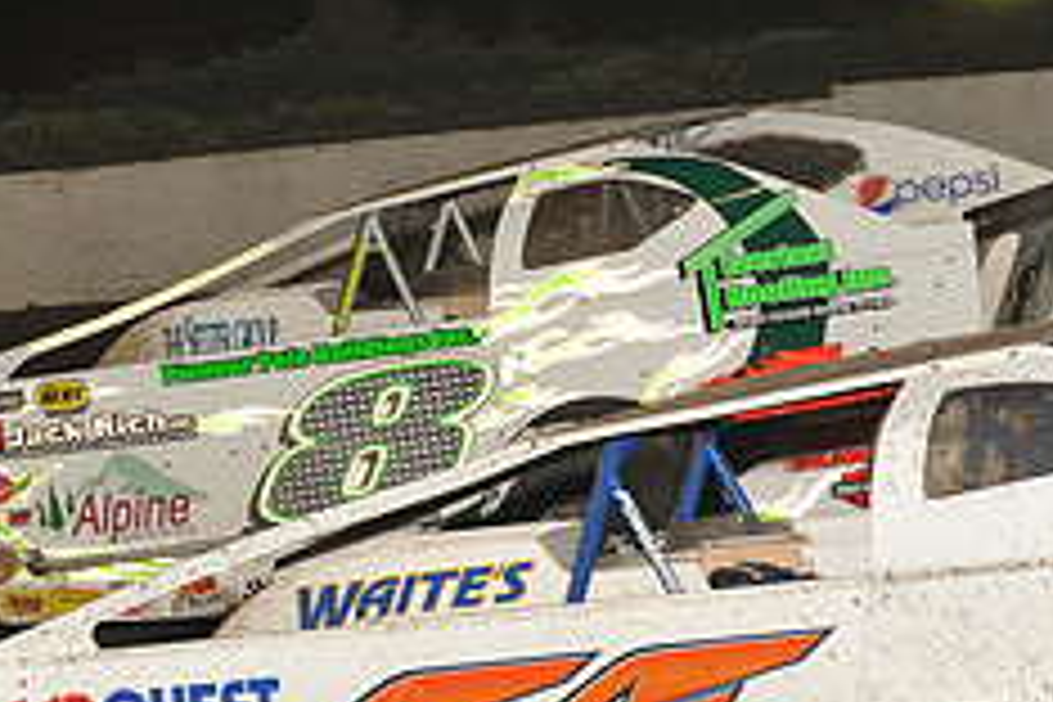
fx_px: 5791
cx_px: 252
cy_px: 490
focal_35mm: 198
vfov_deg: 6.9
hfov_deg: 10.4
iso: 800
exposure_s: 1/320
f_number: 6.3
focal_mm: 80
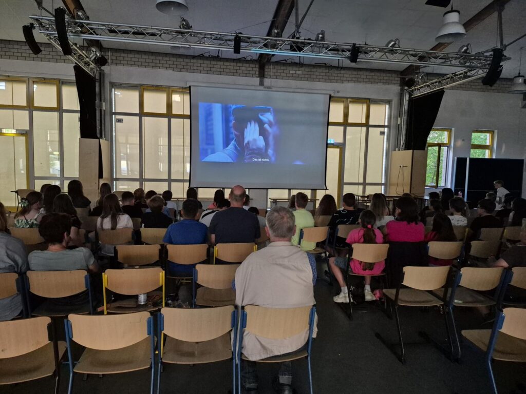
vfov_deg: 58.9
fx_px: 349
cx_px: 263
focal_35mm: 23
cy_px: 197
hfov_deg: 73.9
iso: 2000
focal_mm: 5.4
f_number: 1.8
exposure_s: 1/100
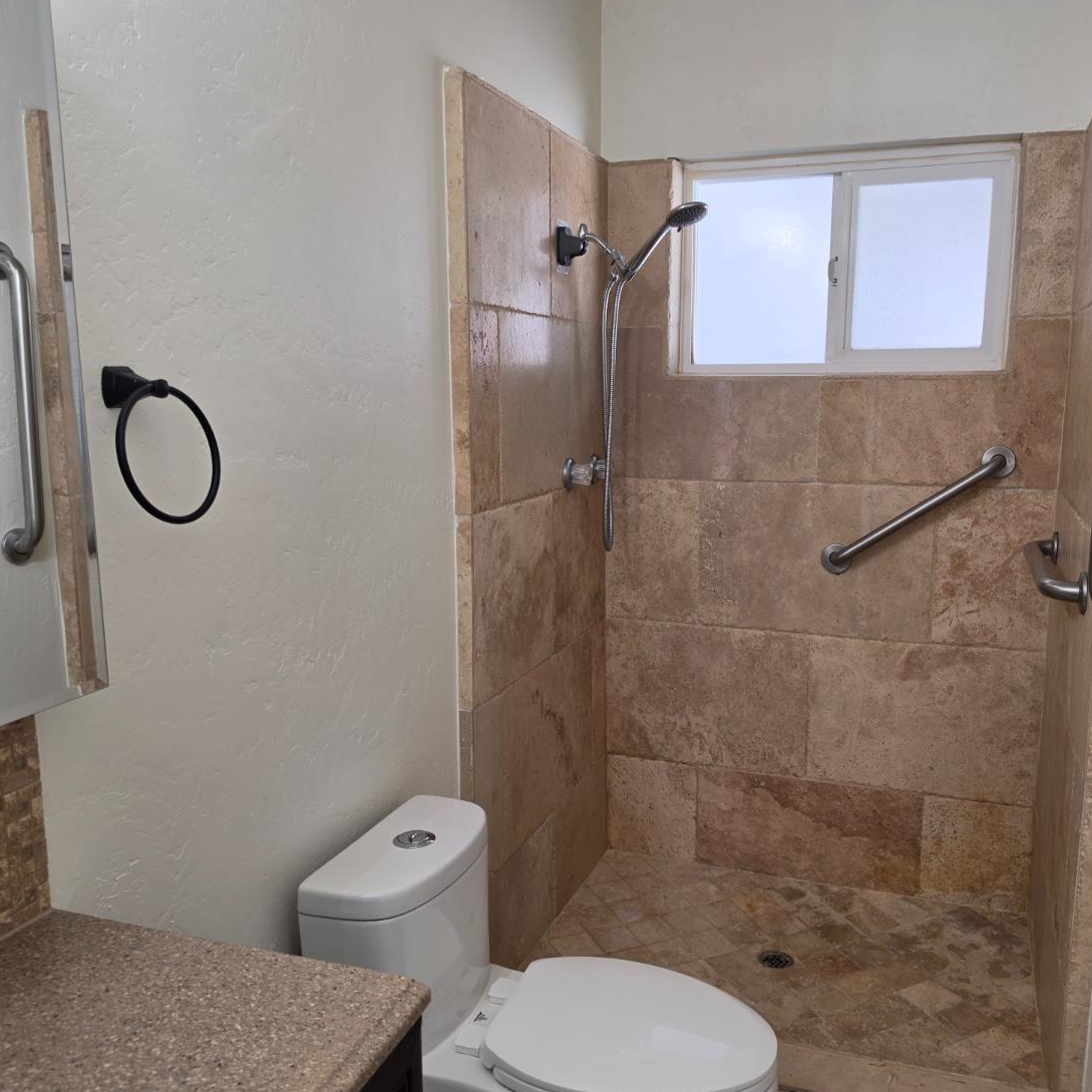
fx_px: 999
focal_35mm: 28
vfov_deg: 57.3
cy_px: 555
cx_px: 604
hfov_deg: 57.2
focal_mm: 6.5
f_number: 1.4
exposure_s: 1/120
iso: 50
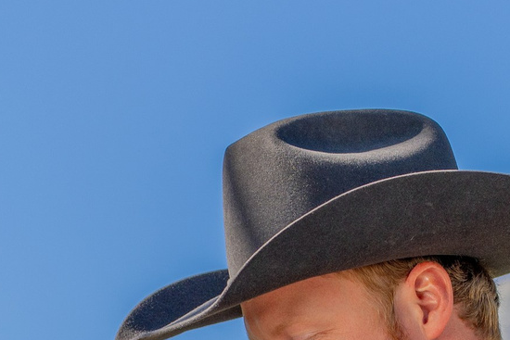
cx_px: 336
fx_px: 2834
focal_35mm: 200
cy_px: 666
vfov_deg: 6.7
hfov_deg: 10.3
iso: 125
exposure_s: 1/320
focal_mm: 43
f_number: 3.2
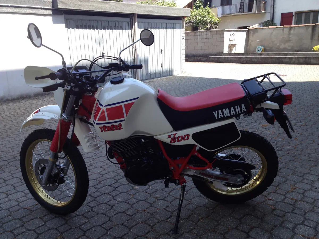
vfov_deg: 40.7
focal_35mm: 35
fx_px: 323
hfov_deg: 52.6
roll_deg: +3.4
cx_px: 160
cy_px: 120
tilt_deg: -14.9
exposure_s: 1/438
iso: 50
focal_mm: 4.28
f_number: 2.4
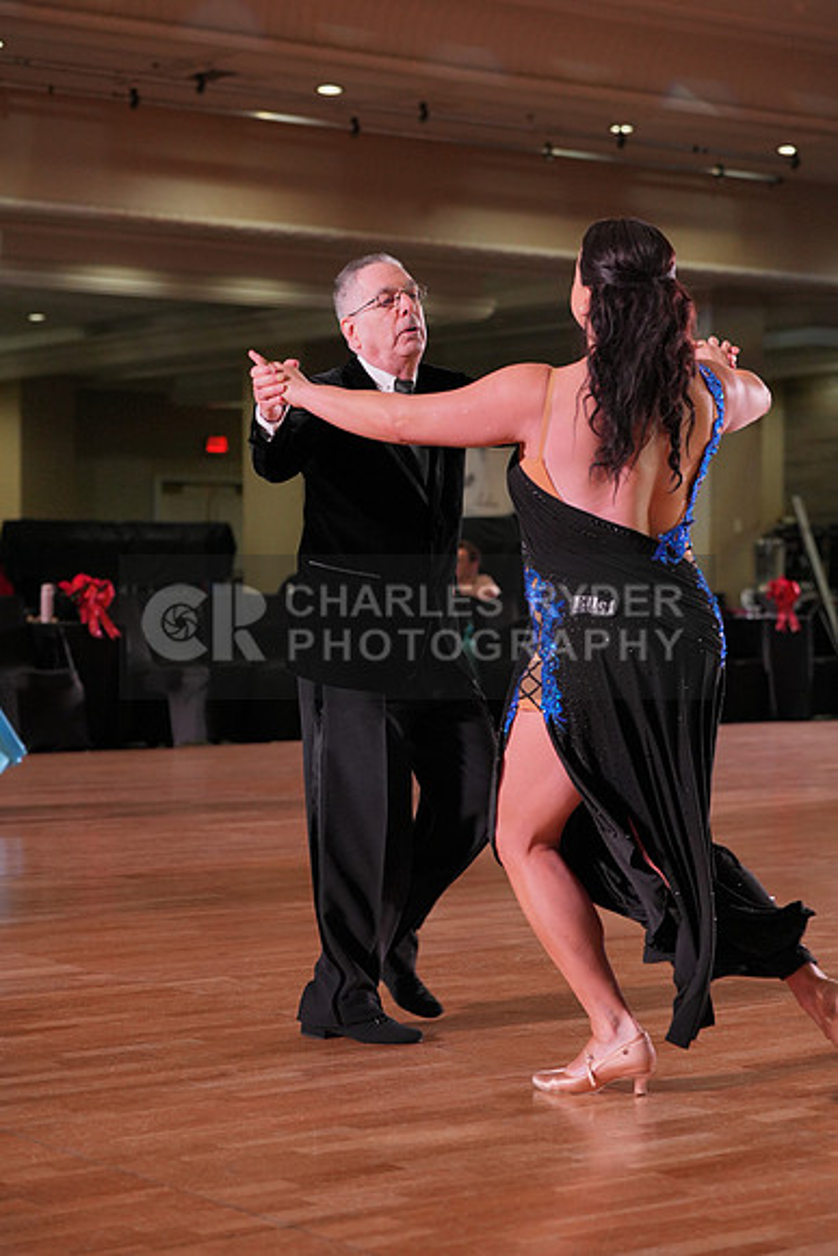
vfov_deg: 27.0
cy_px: 628
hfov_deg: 18.2
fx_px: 2617
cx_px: 419
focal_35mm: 75
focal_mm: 75
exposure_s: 1/500
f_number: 4
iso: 1600
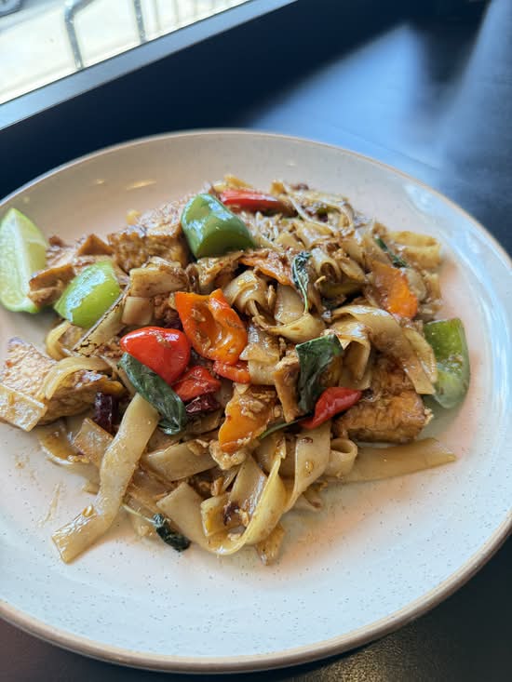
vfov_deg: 71.6
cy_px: 341
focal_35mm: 24
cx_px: 256
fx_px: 473
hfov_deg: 56.8
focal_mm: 6.76
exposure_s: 1/241
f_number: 1.78
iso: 200
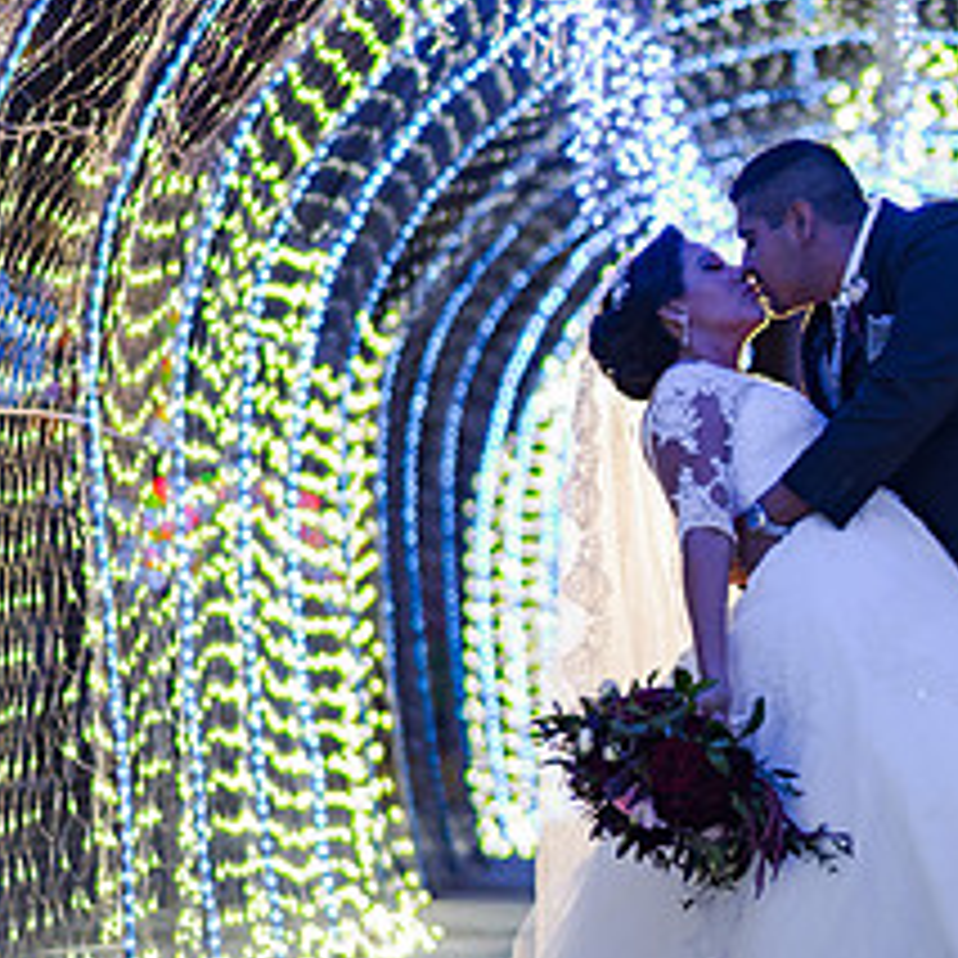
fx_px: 6168
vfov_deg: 8.9
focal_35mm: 197
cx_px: 918
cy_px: 425
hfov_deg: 8.8
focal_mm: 85
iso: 800
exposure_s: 1/125
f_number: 1.8
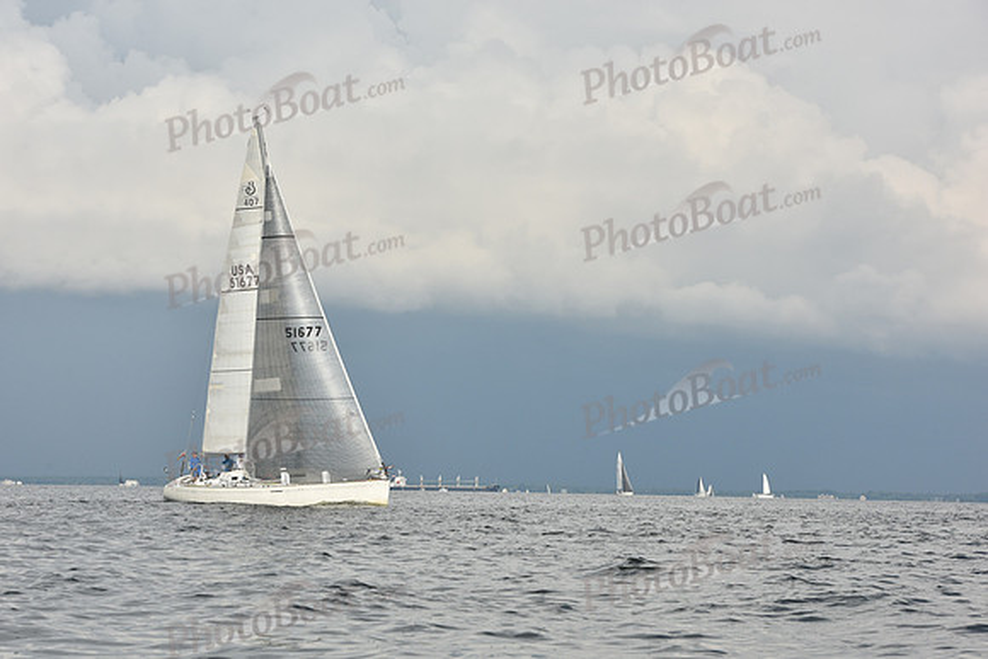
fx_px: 2745
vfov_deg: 13.7
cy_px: 330
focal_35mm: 100
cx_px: 494
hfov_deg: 20.4
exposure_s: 1/1250
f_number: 9
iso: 250
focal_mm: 100
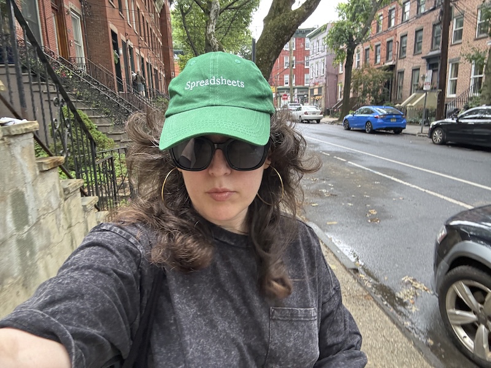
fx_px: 326
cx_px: 246
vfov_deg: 58.9
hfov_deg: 73.9
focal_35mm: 23
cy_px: 184
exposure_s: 1/61
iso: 80
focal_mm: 2.69
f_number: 1.9
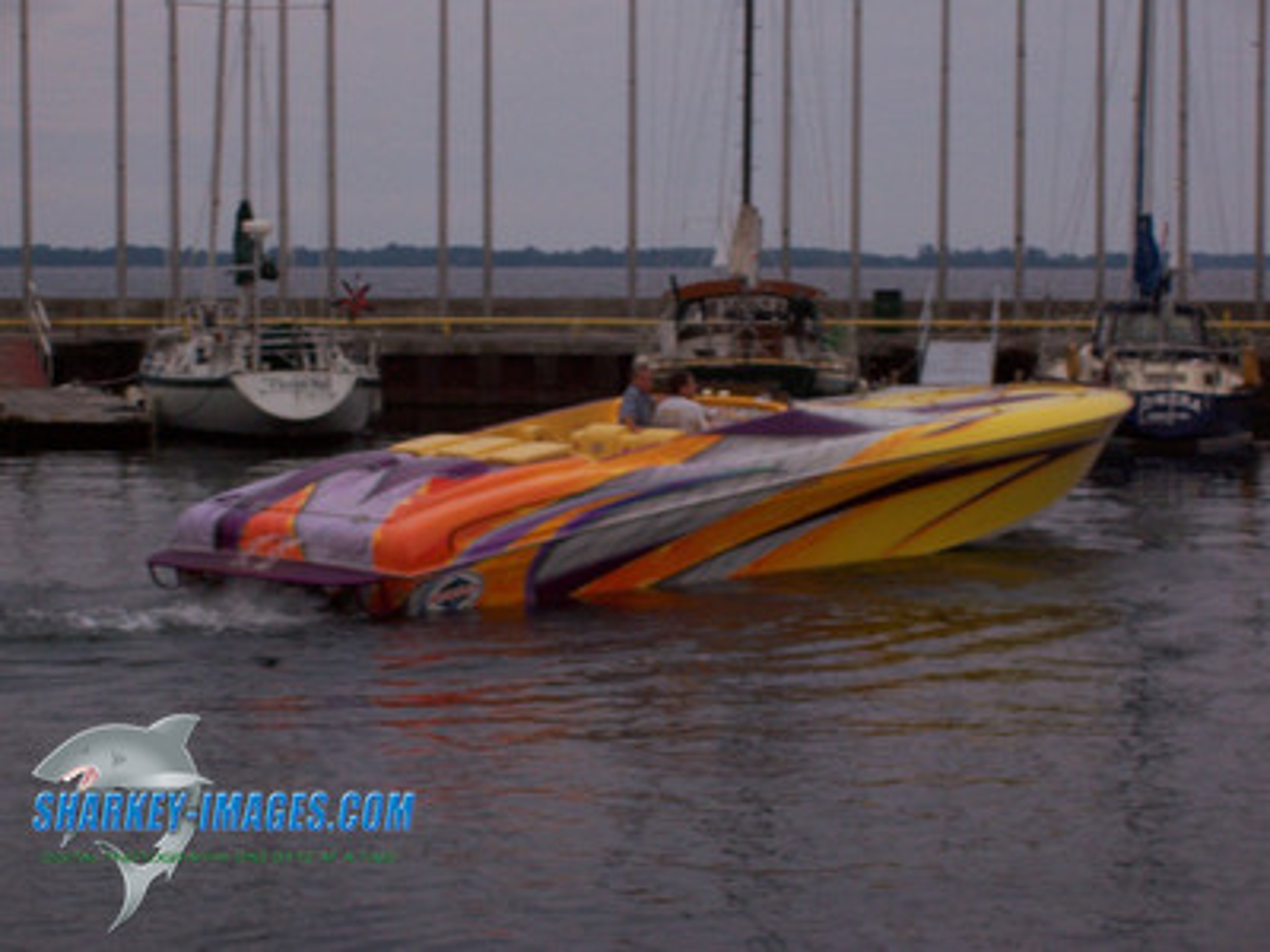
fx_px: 3742
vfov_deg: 14.5
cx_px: 635
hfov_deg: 19.3
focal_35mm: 102
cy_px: 476
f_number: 4.6
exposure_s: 1/90
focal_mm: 16.8
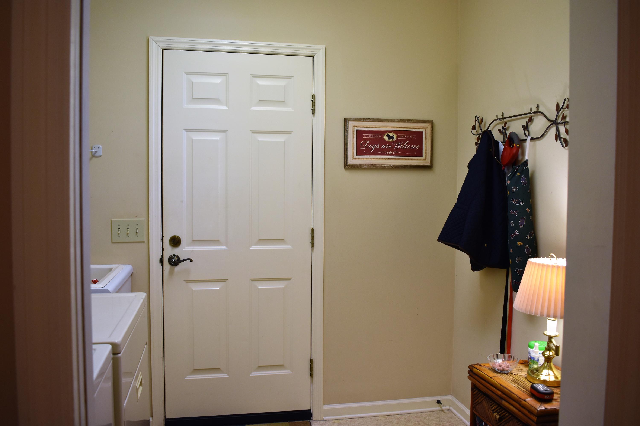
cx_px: 320
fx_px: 560
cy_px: 213
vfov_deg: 41.7
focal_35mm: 32
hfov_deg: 59.5
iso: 400
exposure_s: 1/80
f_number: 4.5
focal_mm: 21
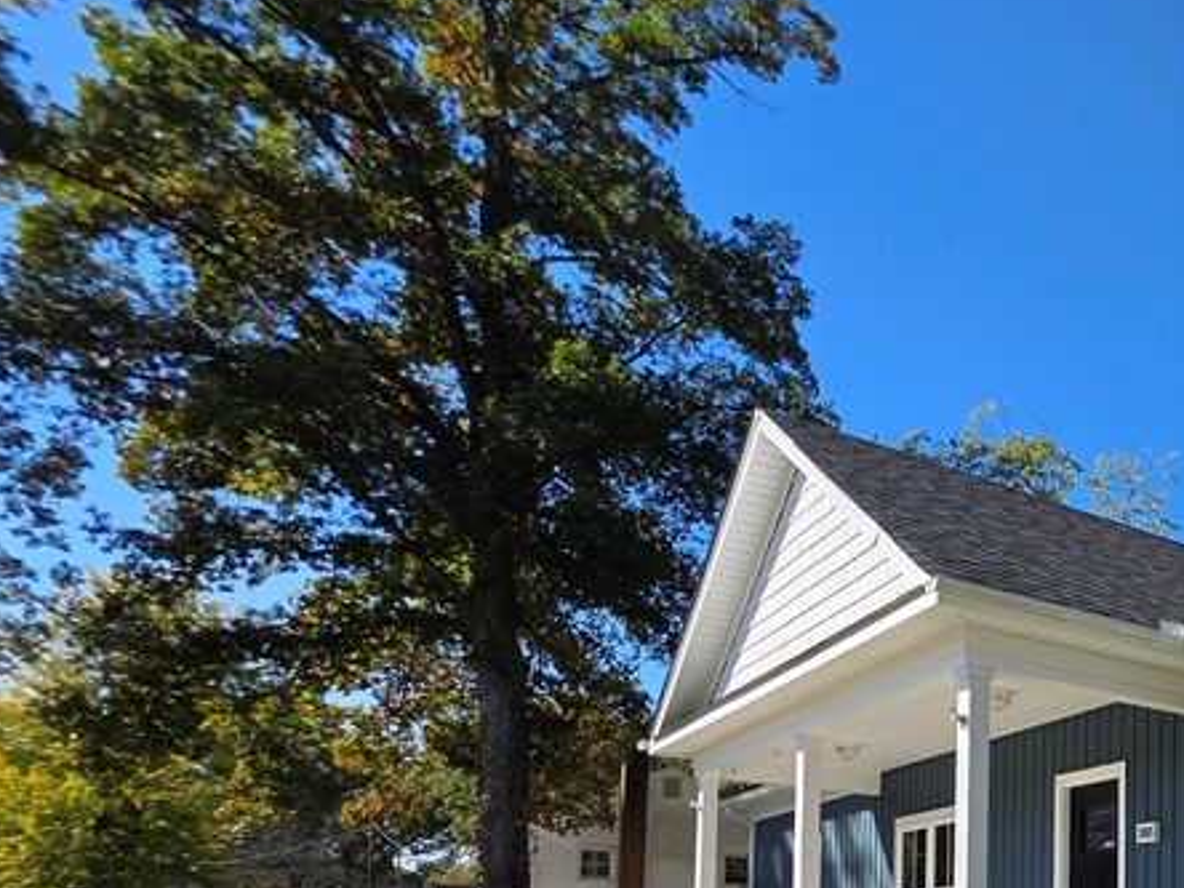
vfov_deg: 40.7
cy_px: 896
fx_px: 1026
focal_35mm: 30
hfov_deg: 44.5
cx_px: 1323
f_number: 1.9
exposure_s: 1/2000
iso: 50
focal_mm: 2.2
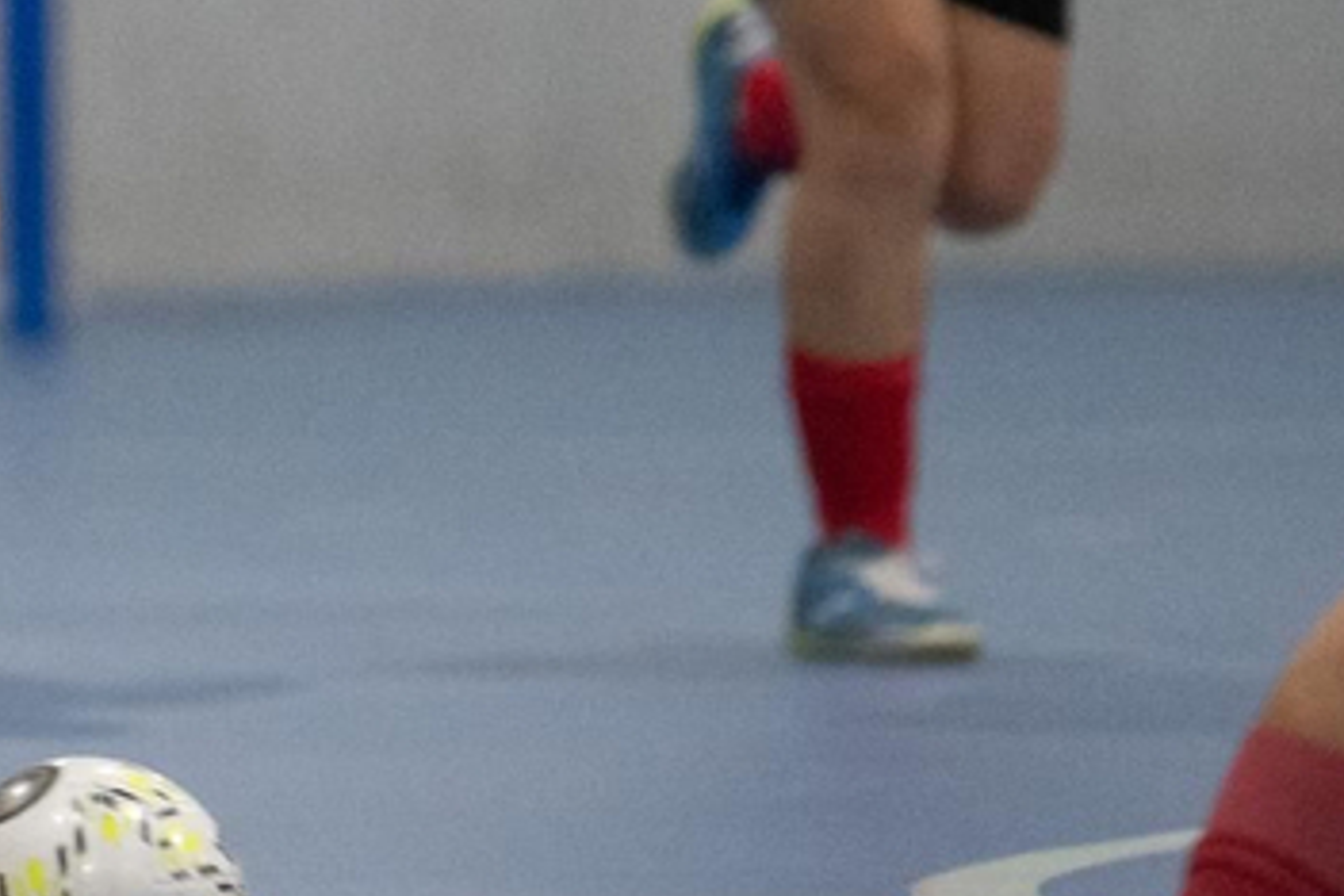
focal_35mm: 911
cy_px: -423
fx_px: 34008
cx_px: -314
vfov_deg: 1.5
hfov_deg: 2.3
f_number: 2.8
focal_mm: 200
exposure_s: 1/800
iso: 5000
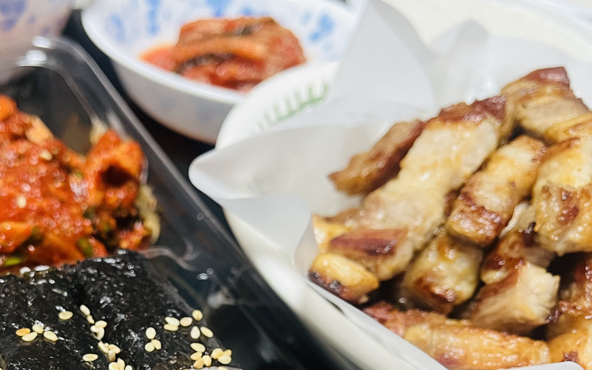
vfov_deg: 25.3
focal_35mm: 48
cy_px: 384
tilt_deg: -43.5
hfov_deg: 40.5
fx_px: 774
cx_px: 142
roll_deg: -12.3
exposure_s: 1/60
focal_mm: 5.1
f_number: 1.6
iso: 250
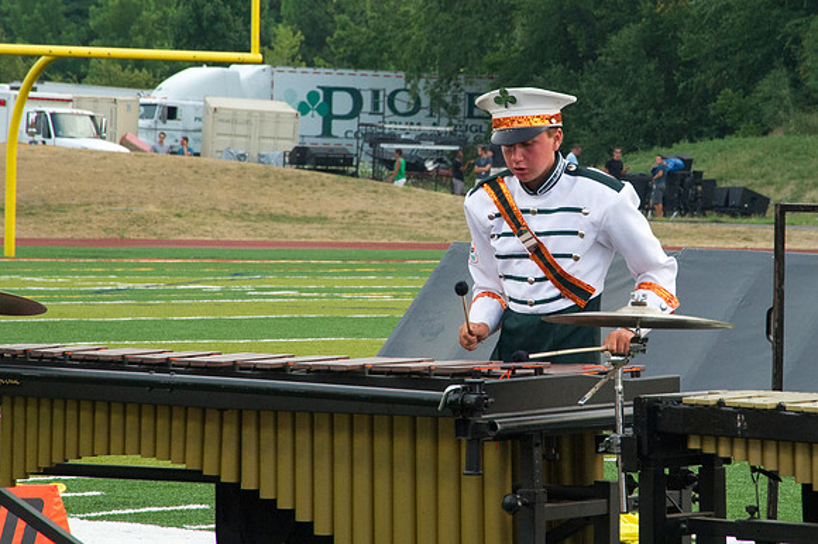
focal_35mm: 225
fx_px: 5117
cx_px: 538
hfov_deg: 9.1
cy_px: 212
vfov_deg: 6.1
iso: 2500
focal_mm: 120
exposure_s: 1/400
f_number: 10
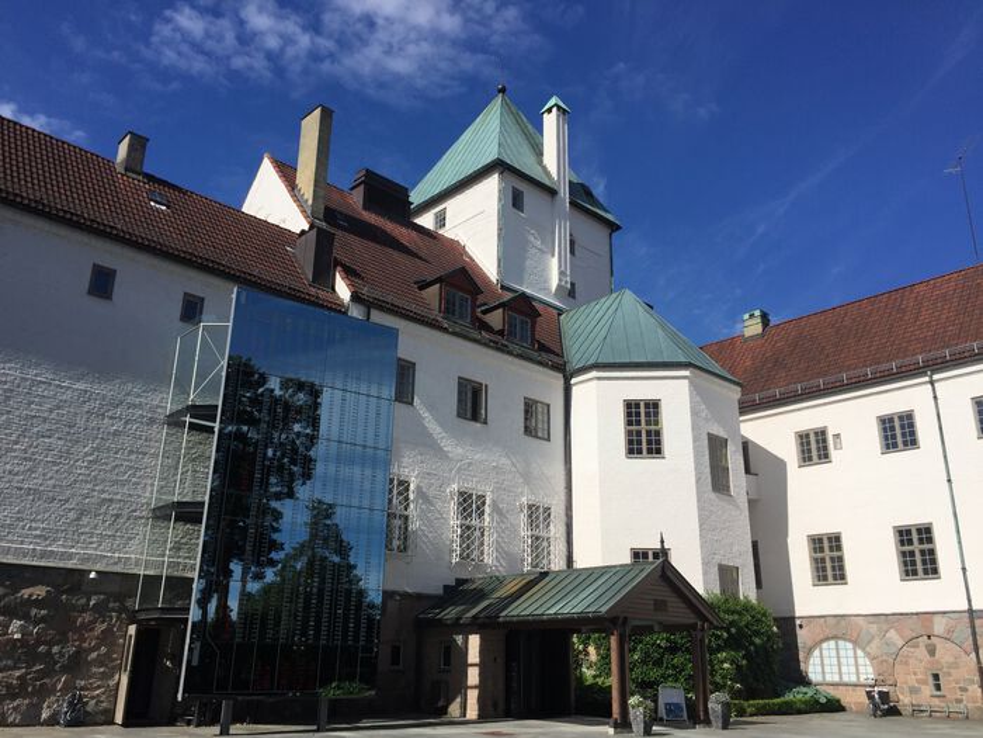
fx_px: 824
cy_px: 369
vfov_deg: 48.2
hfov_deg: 61.7
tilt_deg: +17.6
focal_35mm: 29
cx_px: 492
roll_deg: -2.1
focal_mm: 4.15
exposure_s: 1/3968
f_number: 2.2
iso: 32
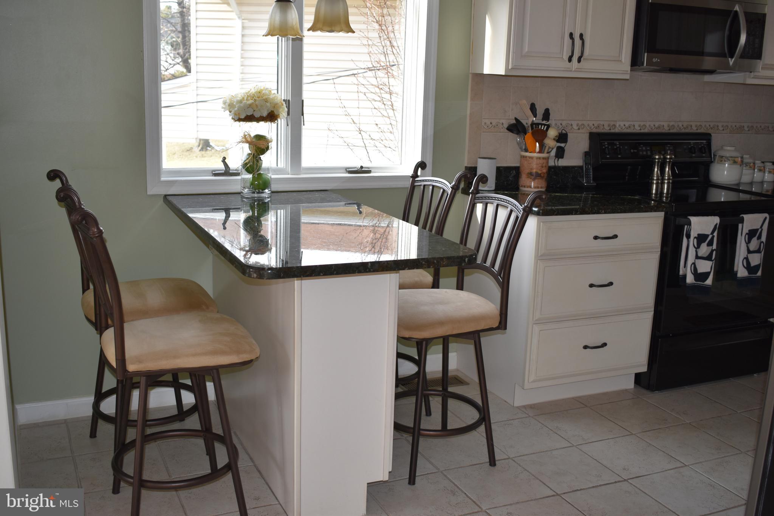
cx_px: 387
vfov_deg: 35.5
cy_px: 258
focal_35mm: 38
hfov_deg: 51.3
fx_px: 806
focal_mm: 25
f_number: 5
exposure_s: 1/200
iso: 250
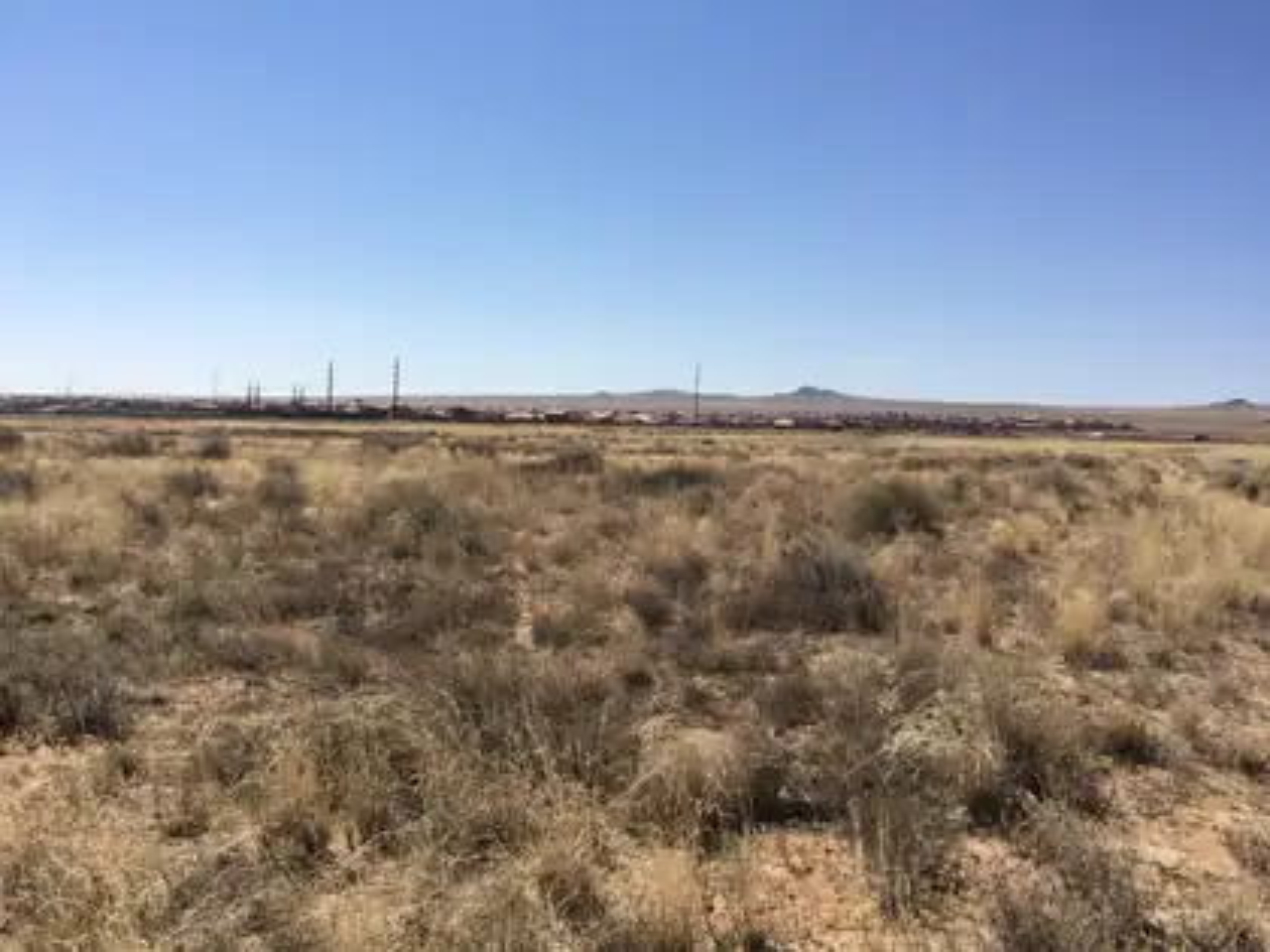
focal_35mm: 29
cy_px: 476
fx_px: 1064
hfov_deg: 61.7
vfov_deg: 48.2
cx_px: 635
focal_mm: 4.15
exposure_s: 1/3425
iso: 32
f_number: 2.2
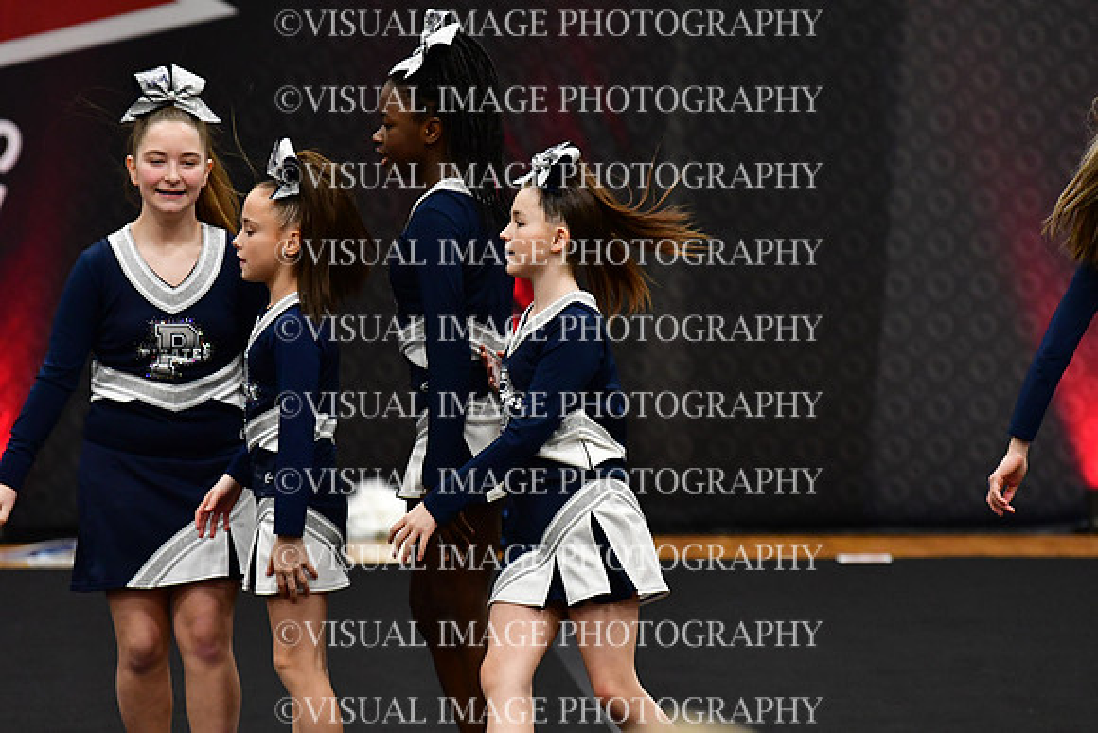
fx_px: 9152
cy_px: 366
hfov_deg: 6.9
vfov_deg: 4.6
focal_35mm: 300
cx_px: 549
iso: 4000
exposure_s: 1/500
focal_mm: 200
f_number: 3.5
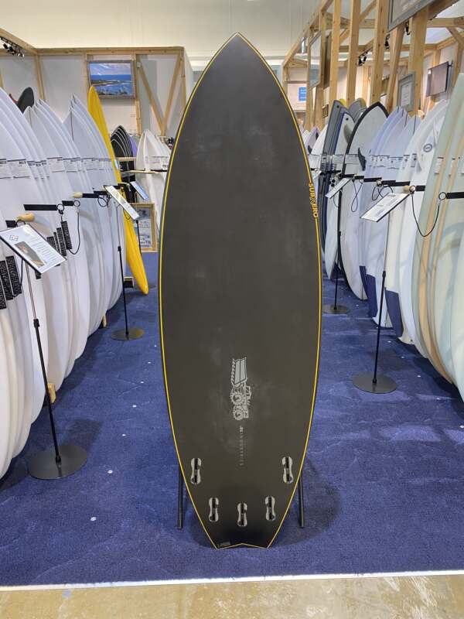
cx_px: 232
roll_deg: +2.1
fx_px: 465
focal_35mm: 26
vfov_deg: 67.3
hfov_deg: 53.1
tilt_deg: -17.9
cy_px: 310
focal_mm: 4.25
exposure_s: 1/60
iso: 125
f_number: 1.8
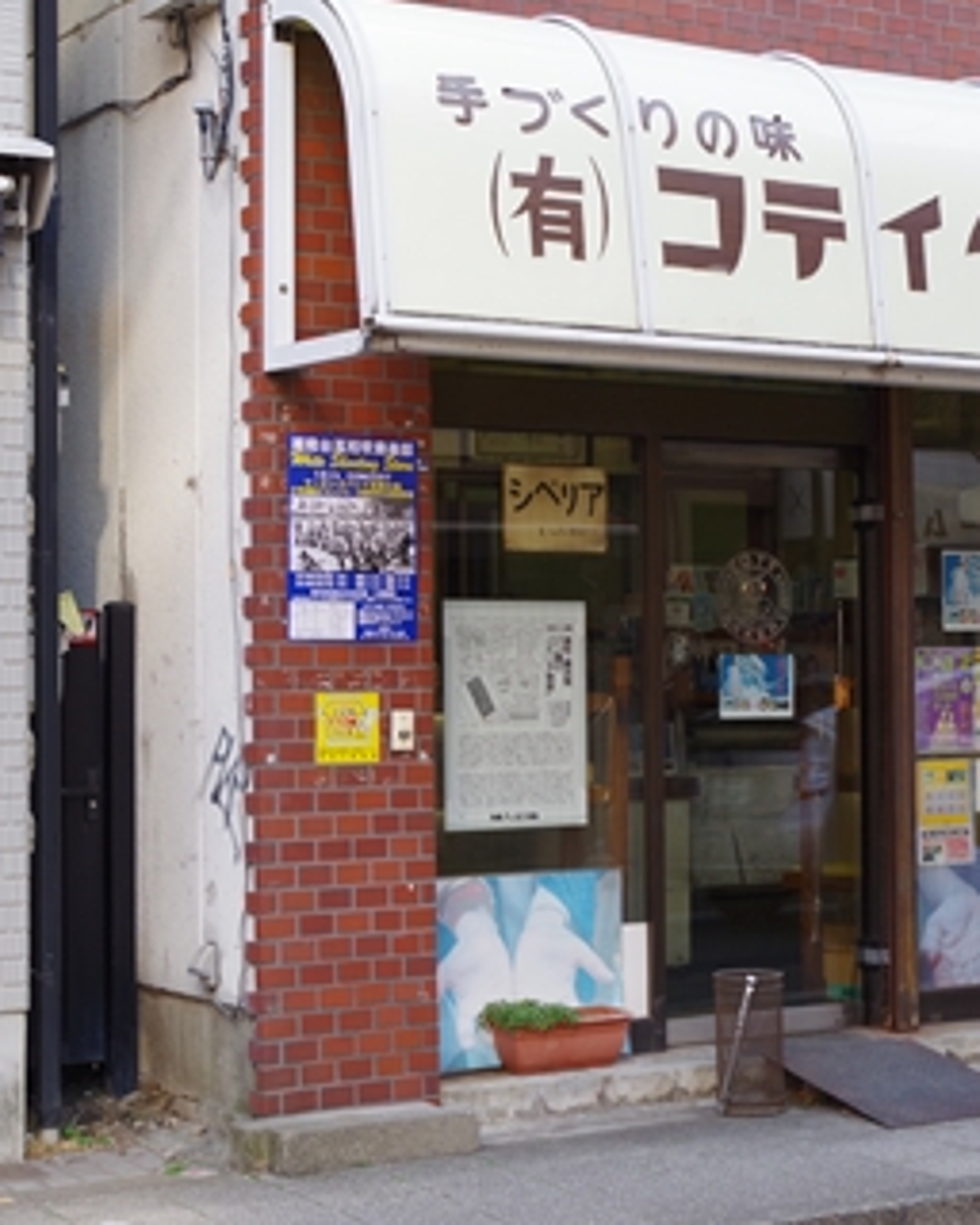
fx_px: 2745
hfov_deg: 20.1
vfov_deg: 25.2
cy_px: 620
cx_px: 733
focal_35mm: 76
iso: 400
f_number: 7.1
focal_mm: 35
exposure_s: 1/60
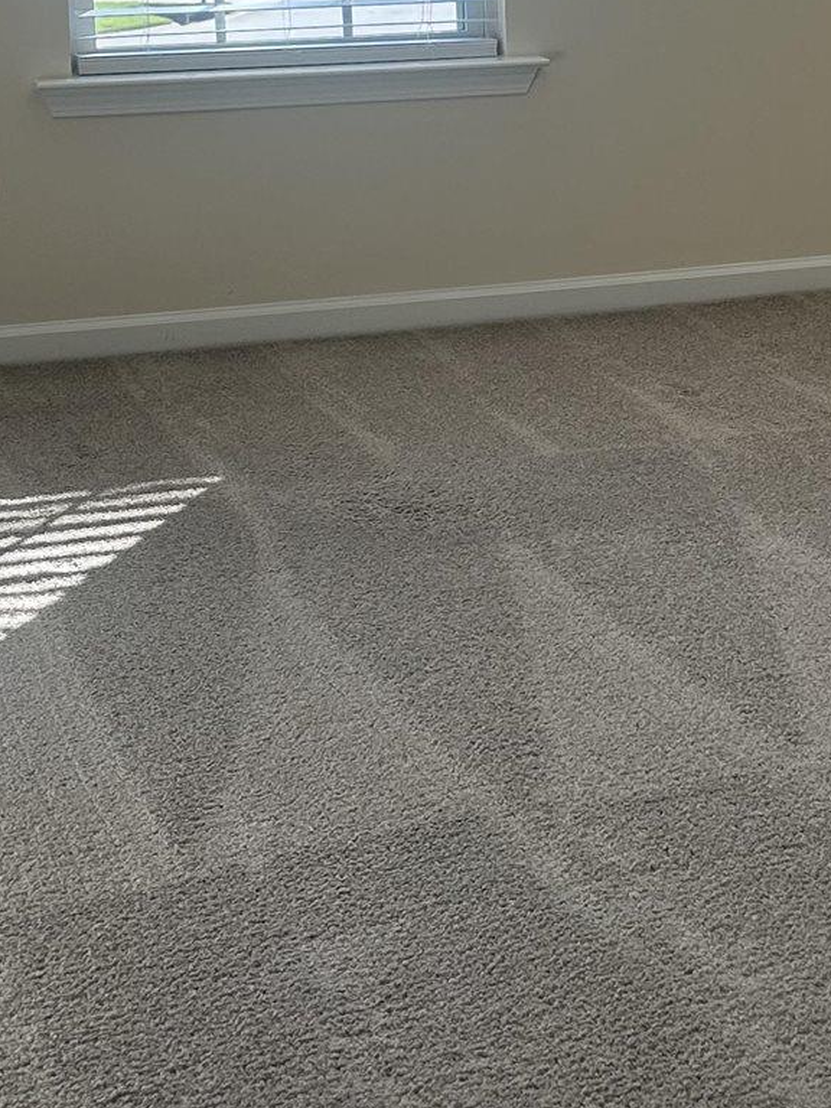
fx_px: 2497
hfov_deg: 18.8
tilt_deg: -11.8
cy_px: 283
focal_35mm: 78
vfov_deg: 24.8
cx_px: 573
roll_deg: +0.8
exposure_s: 1/358
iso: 50
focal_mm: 5.7
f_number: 1.5
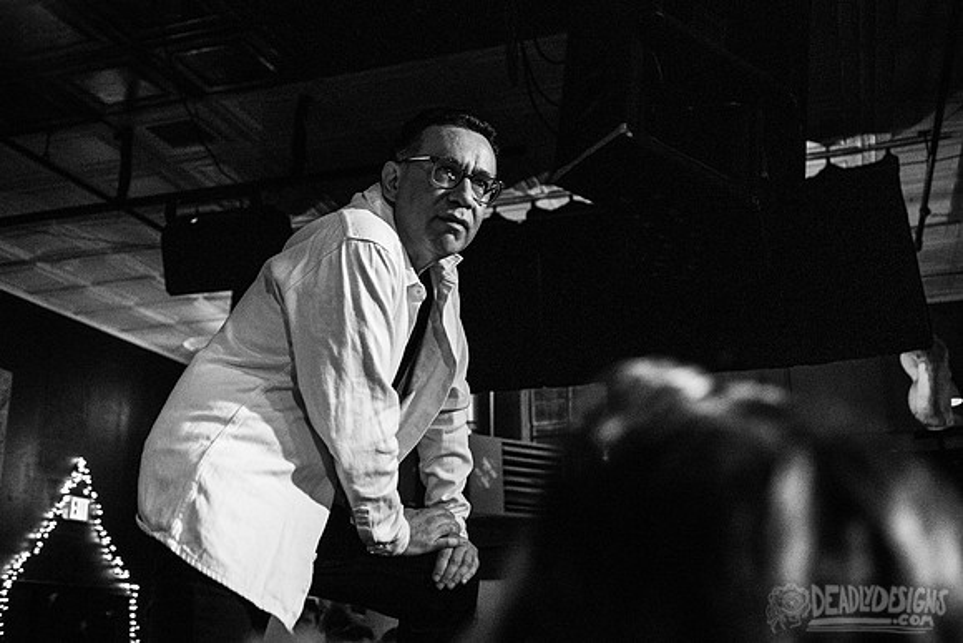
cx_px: 391
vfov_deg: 32.1
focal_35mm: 42
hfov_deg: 46.6
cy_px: 261
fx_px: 1112
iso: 3200
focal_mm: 35
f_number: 3.2
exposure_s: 1/80
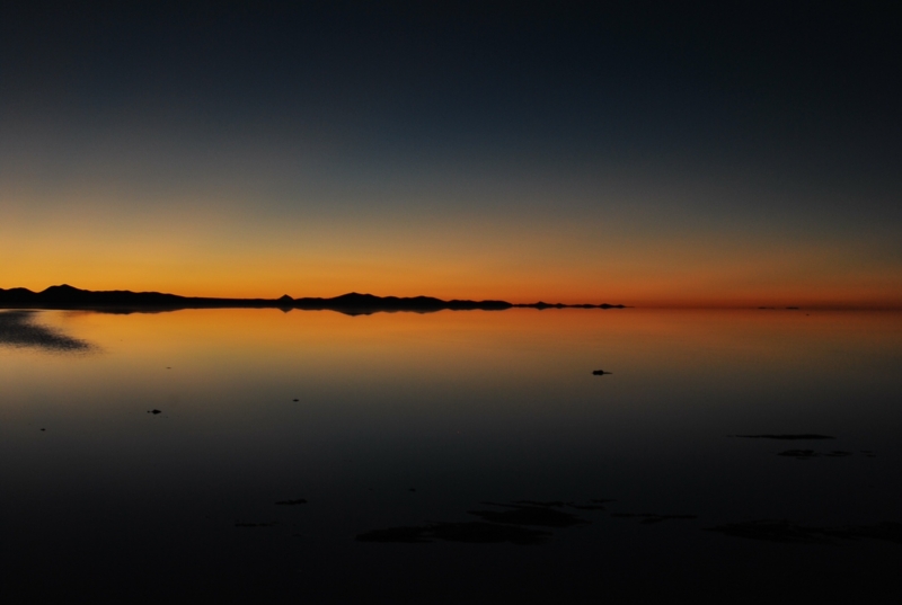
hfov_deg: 37.8
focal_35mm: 52
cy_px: 302
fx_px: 1318
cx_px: 451
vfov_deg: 25.9
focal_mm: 35
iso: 200
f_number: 7.1
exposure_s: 1/25
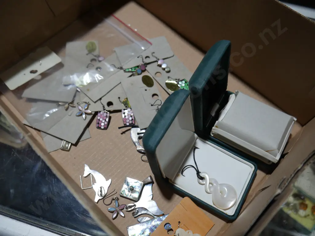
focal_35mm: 32
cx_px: 158
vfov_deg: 44.2
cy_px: 118
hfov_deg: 56.8
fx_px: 291
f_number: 3.6
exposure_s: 1/125
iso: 200
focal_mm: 16
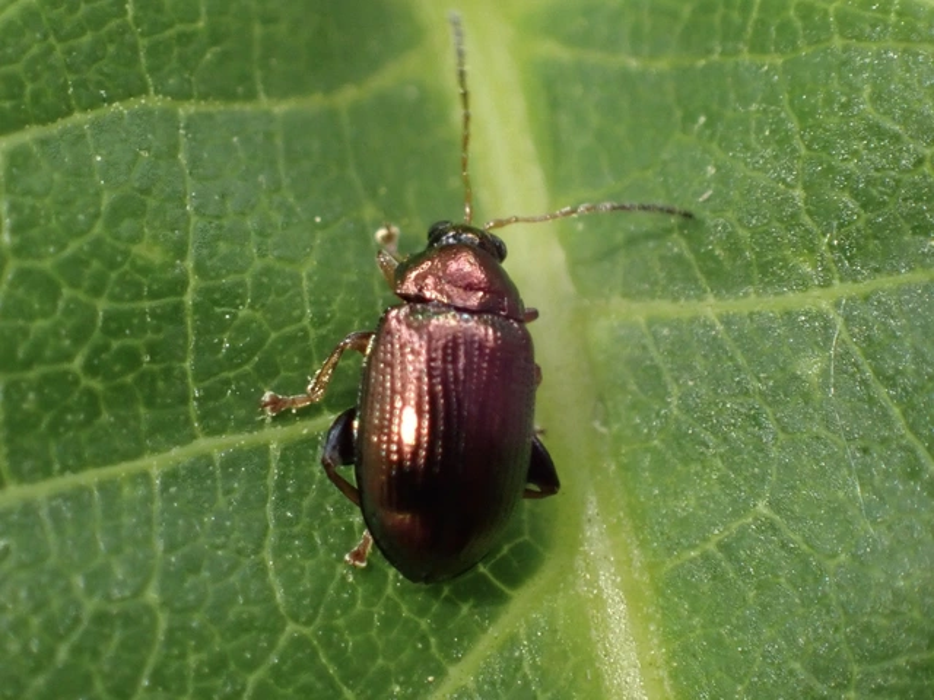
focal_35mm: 100
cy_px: 350
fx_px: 2698
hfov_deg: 19.6
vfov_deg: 14.8
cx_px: 467
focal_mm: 18
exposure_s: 1/100
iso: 500
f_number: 4.9
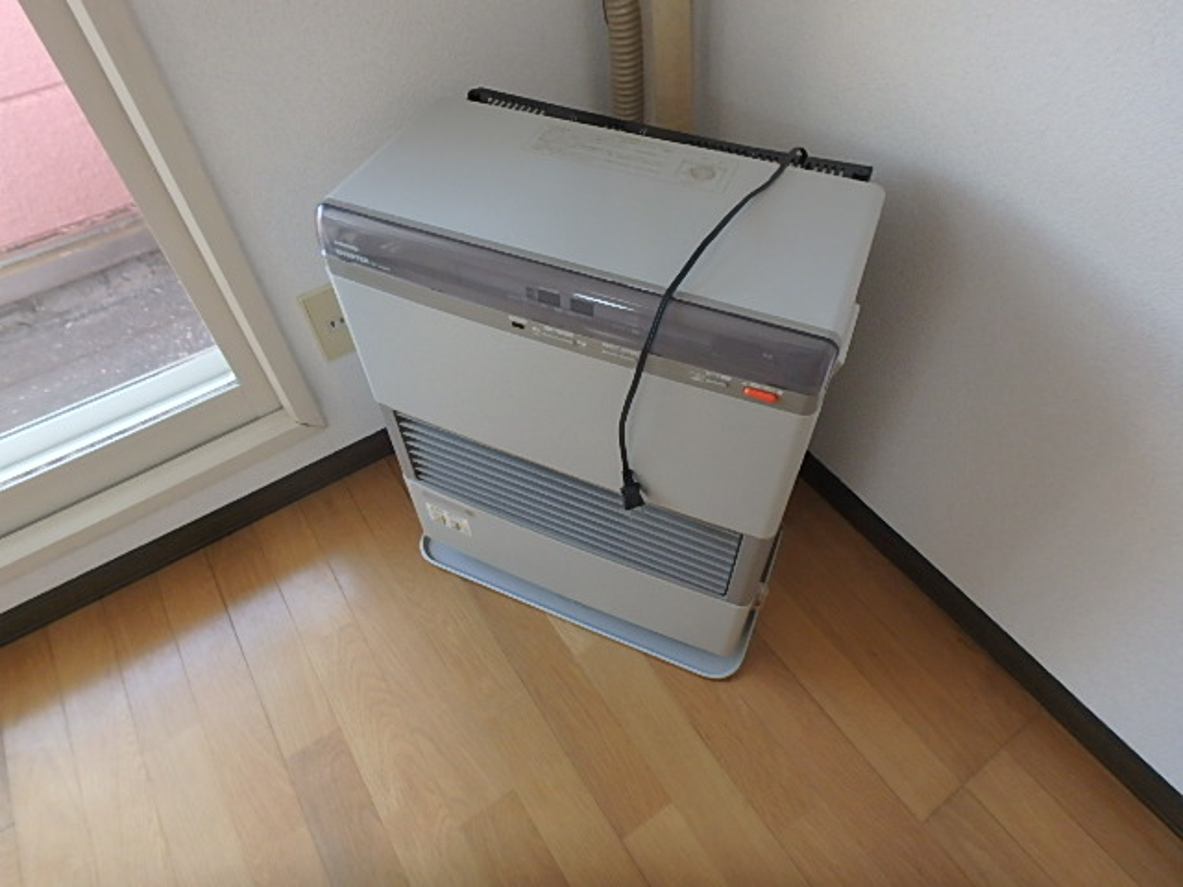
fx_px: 718
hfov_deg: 79.0
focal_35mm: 21
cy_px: 444
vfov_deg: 63.4
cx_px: 592
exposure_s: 1/30
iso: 320
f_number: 3.5
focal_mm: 3.7
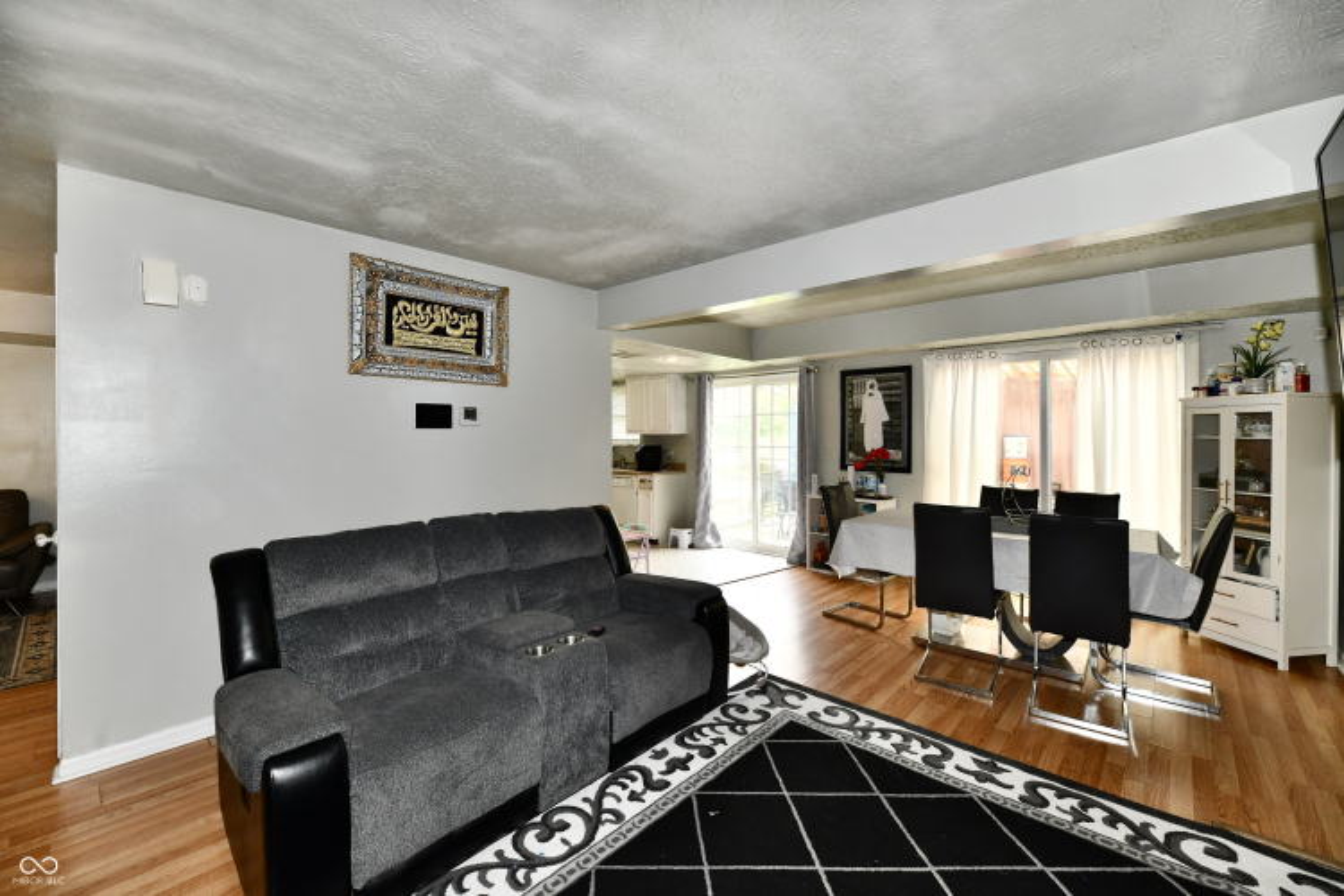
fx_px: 523
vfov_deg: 81.2
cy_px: 448
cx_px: 672
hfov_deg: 104.3
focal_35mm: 14
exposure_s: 1/60
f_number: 6.3
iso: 640
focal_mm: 14
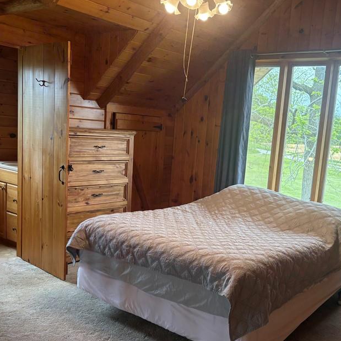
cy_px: 192
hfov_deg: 43.5
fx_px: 424
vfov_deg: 43.8
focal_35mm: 38
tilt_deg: -8.6
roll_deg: -3.6
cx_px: 216
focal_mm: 5.96
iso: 100
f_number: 1.6
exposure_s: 1/120
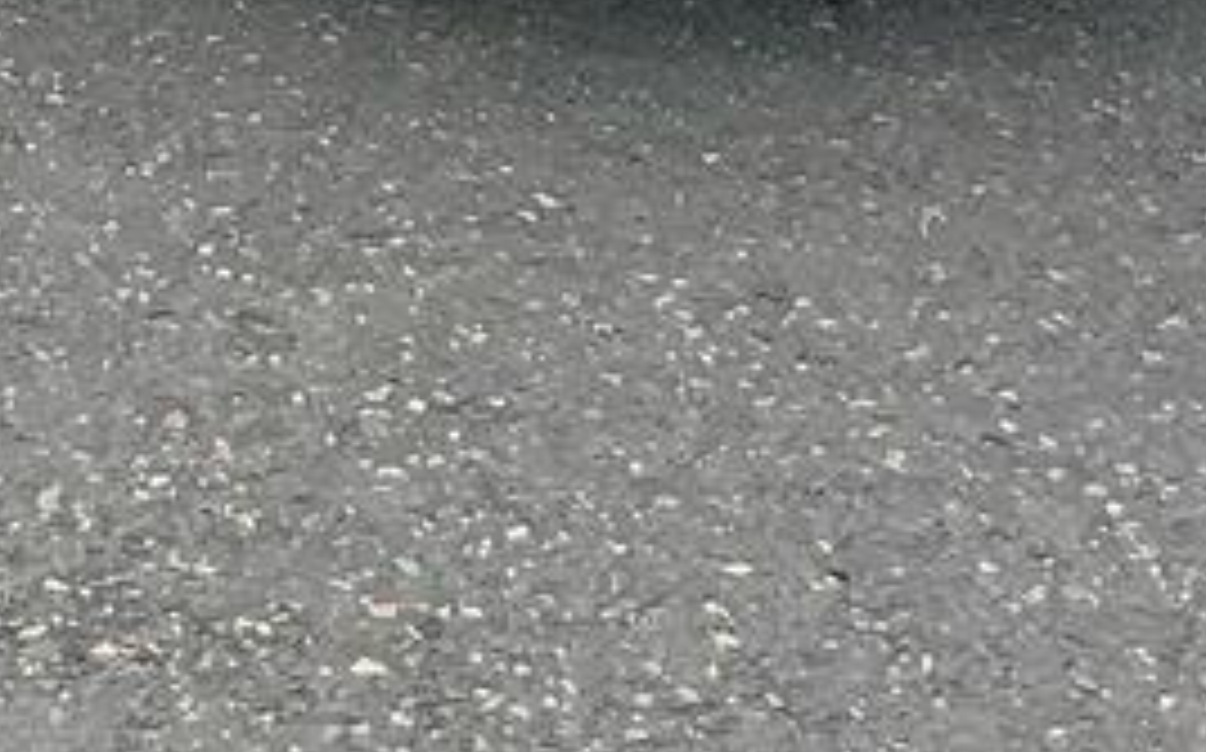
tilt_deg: -9.9
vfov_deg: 8.0
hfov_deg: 14.0
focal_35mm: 147
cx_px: 14
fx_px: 4827
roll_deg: +0.1
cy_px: -1261
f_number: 1.8
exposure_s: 1/1984
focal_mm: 3
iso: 16
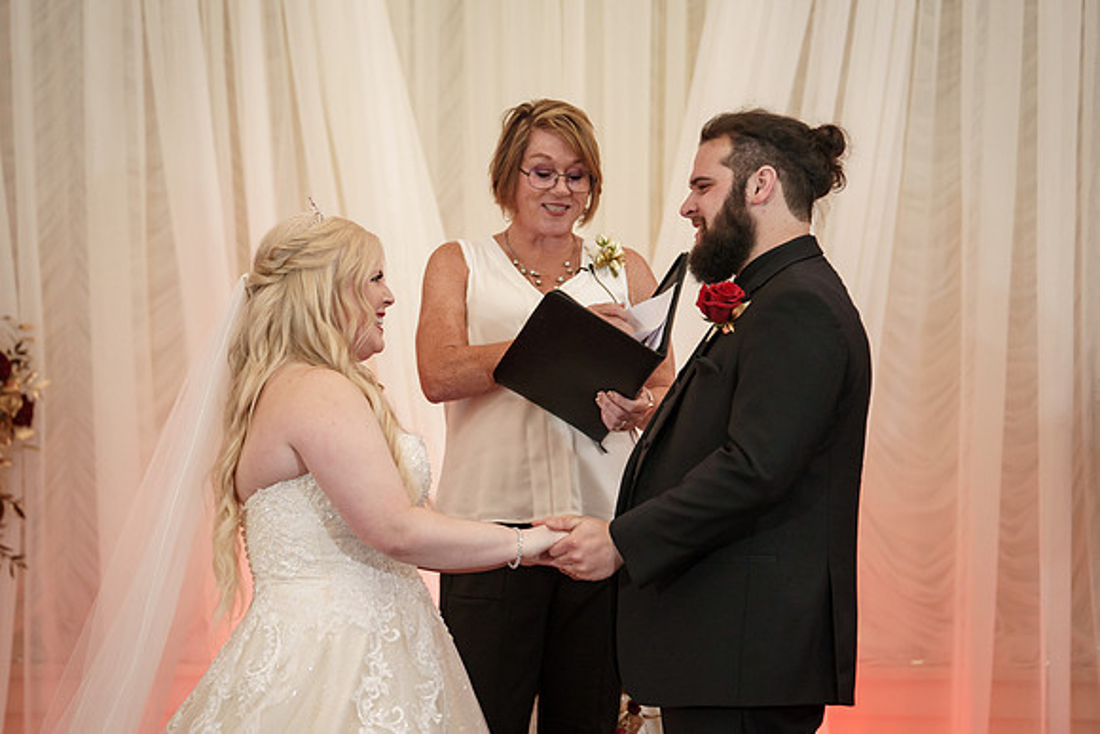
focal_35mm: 144
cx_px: 538
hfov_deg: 14.2
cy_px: 367
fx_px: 4414
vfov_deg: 9.5
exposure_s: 1/100
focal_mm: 139
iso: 2000
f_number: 4
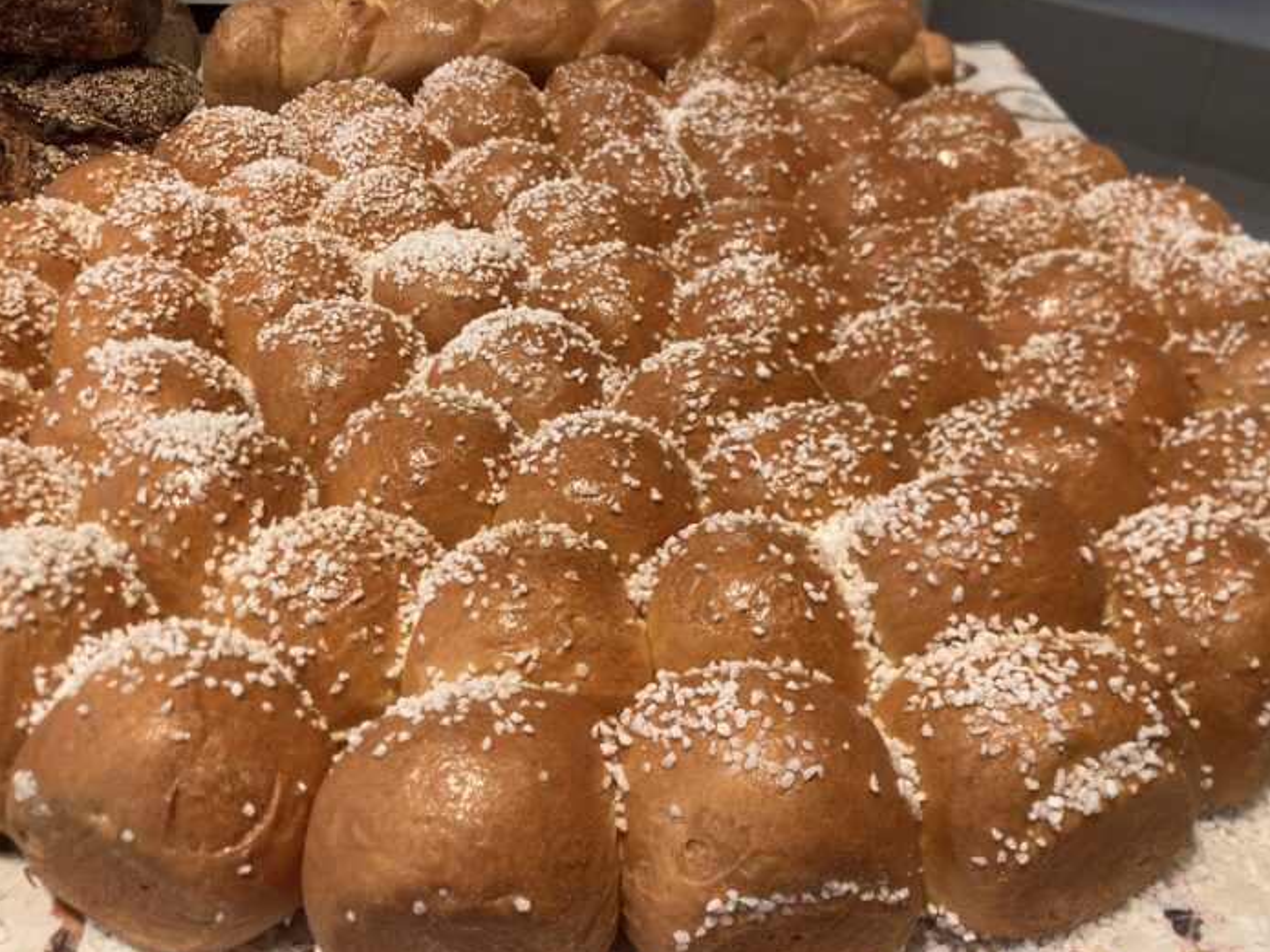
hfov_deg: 58.3
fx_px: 1137
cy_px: 447
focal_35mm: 31
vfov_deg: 45.4
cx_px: 600
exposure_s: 1/100
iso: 80
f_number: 1.8
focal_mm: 3.99
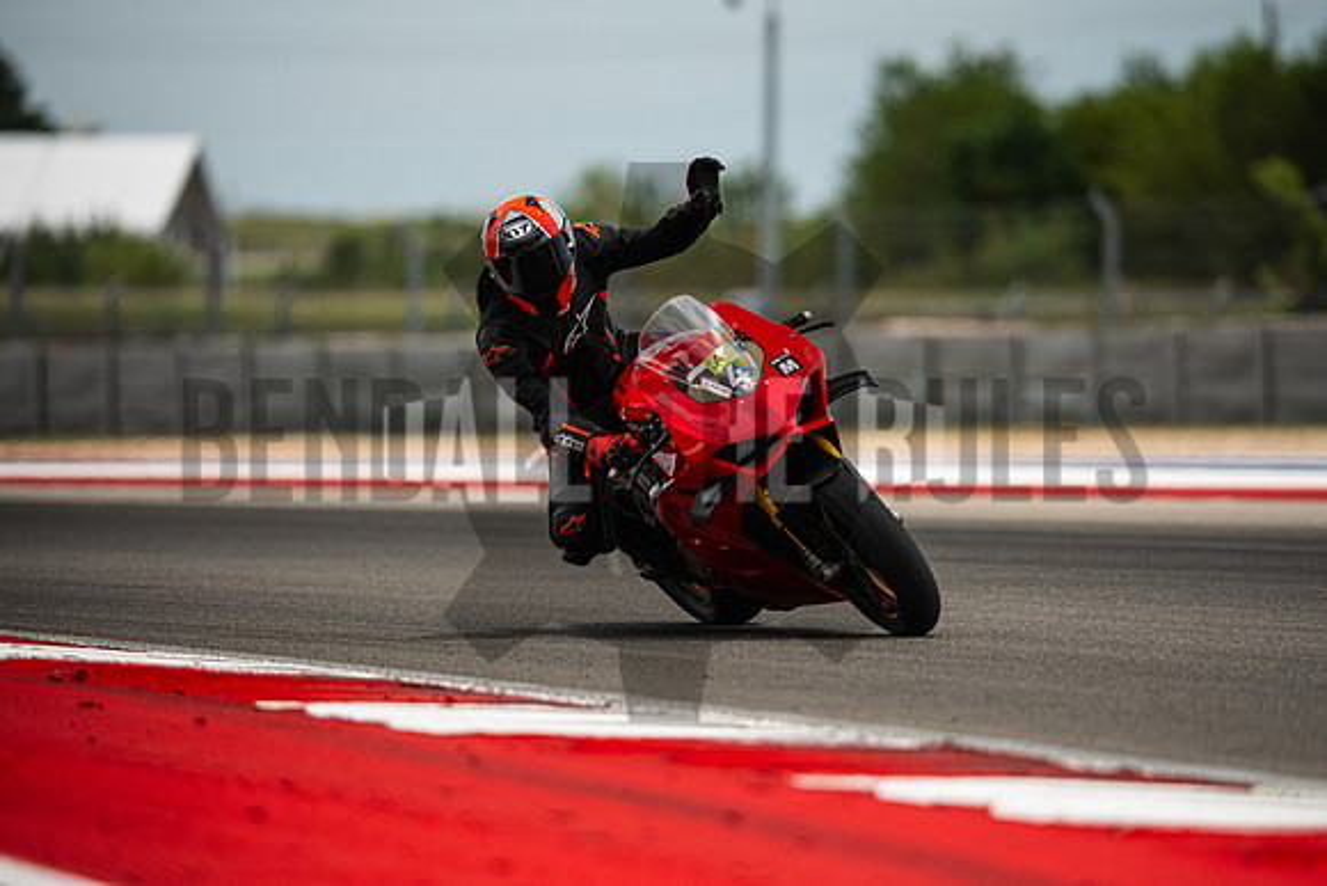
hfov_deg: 6.9
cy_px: 443
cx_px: 664
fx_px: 11060
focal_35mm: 300
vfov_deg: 4.6
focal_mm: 200
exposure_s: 1/5000
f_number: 2
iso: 320
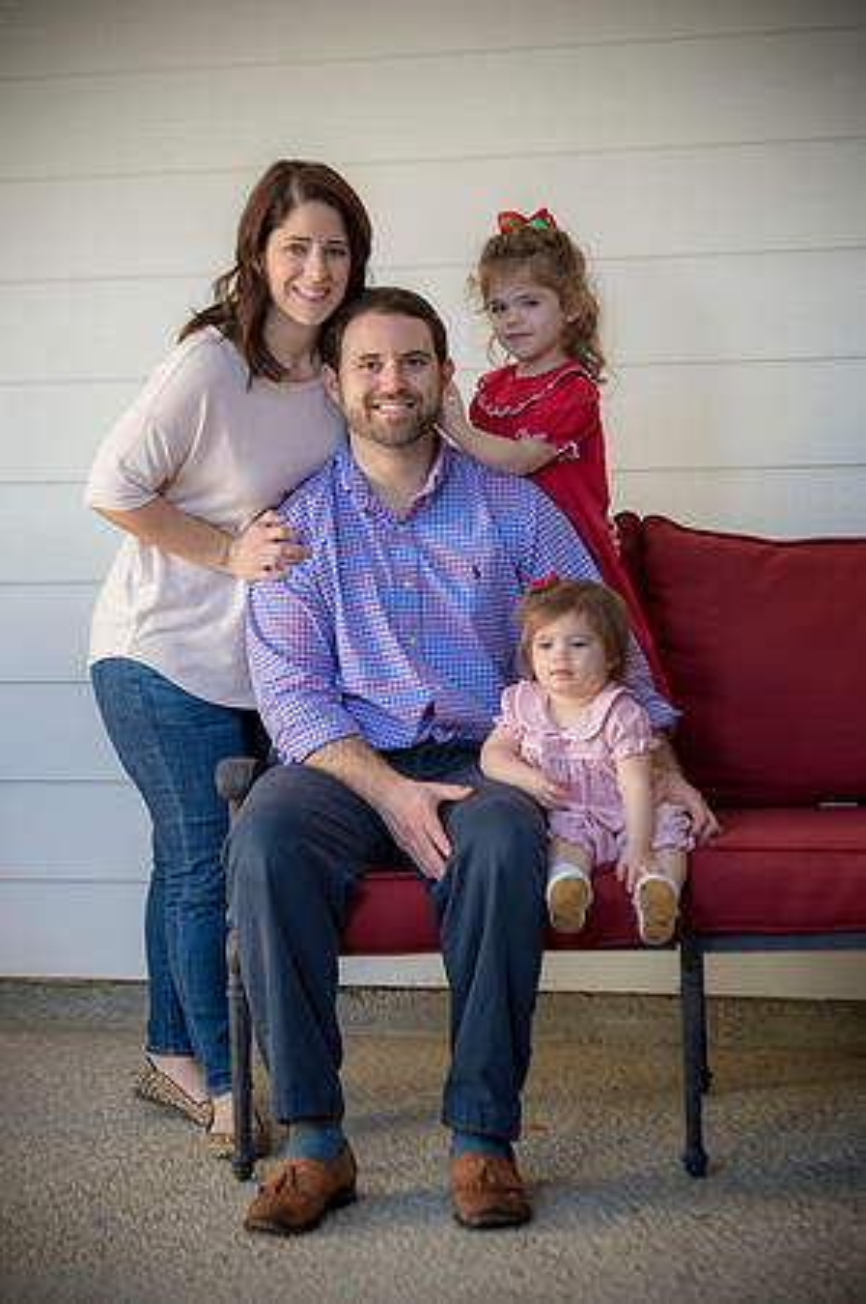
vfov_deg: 20.4
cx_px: 433
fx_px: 3616
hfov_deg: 13.7
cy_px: 652
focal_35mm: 100
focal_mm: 100
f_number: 4
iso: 320
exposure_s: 1/200
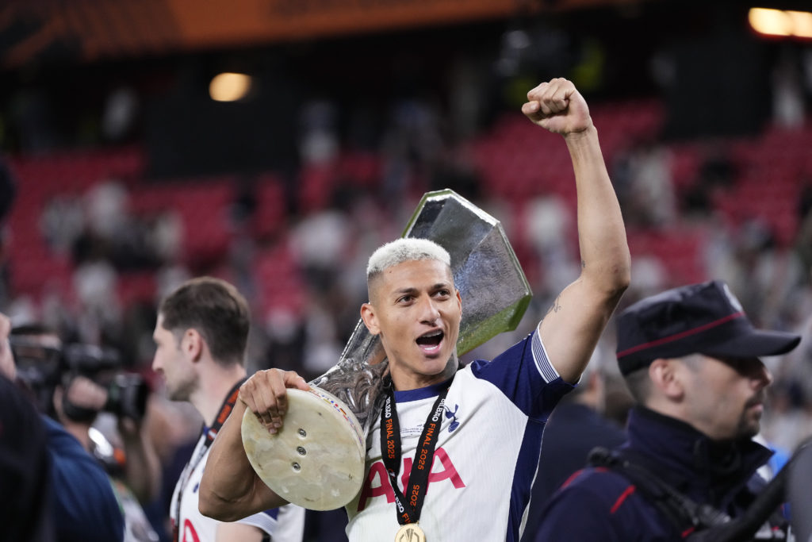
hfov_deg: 10.3
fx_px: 4511
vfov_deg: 6.9
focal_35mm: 200
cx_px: 406
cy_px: 271
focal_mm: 200
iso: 4000
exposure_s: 1/3200
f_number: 2.8
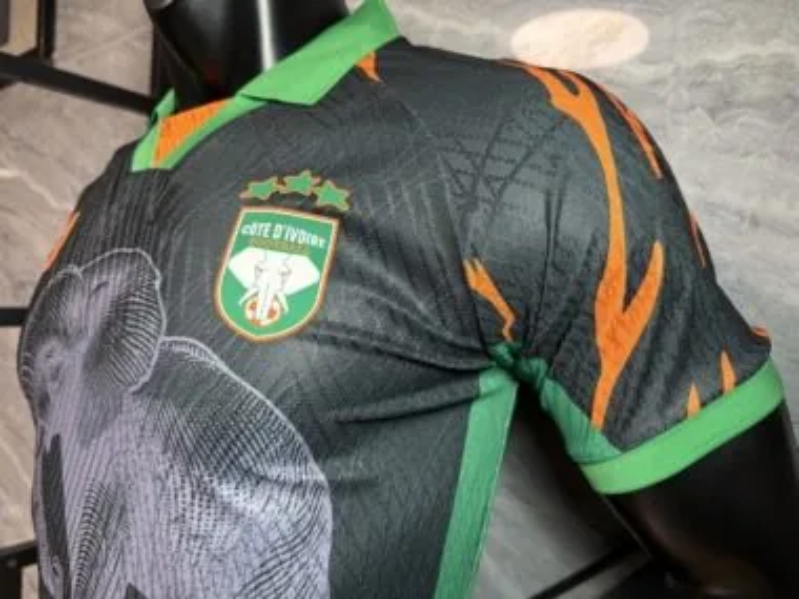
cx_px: 400
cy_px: 300
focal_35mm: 24
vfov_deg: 56.8
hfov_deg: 71.6
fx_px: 554
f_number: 1.78
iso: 200
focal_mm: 6.76
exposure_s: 1/50
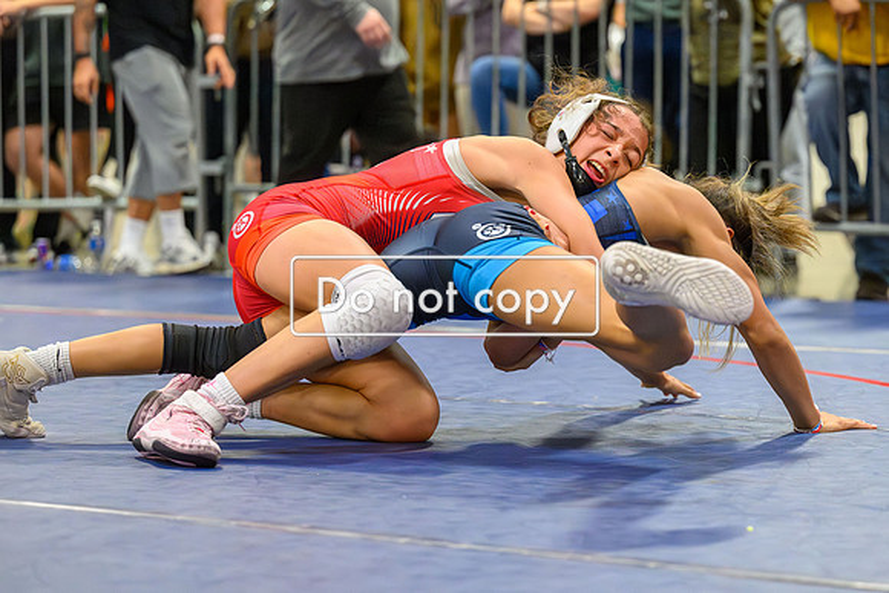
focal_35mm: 122
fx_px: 3017
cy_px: 259
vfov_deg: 11.2
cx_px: 569
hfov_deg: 16.7
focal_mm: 91
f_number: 3.2
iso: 12800
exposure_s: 1/800
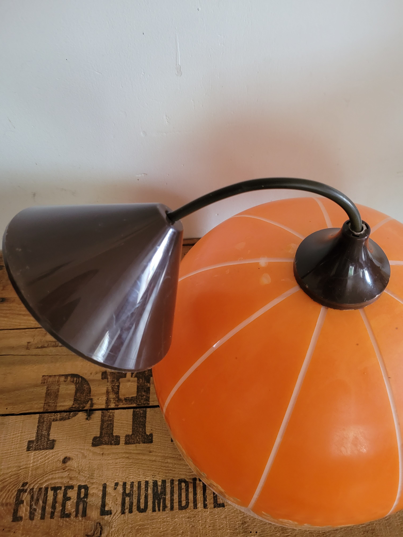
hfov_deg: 53.1
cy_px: 268
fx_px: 404
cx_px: 202
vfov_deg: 67.3
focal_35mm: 26
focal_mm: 5.4
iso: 640
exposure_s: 1/50
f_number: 1.8
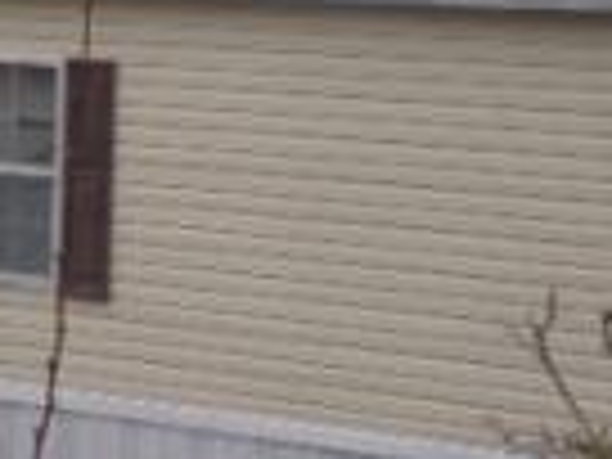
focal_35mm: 149
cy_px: 76
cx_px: -171
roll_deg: -1.9
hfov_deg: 12.8
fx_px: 2634
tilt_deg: -5.4
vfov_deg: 9.9
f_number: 2.4
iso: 50
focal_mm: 4.28
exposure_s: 1/767
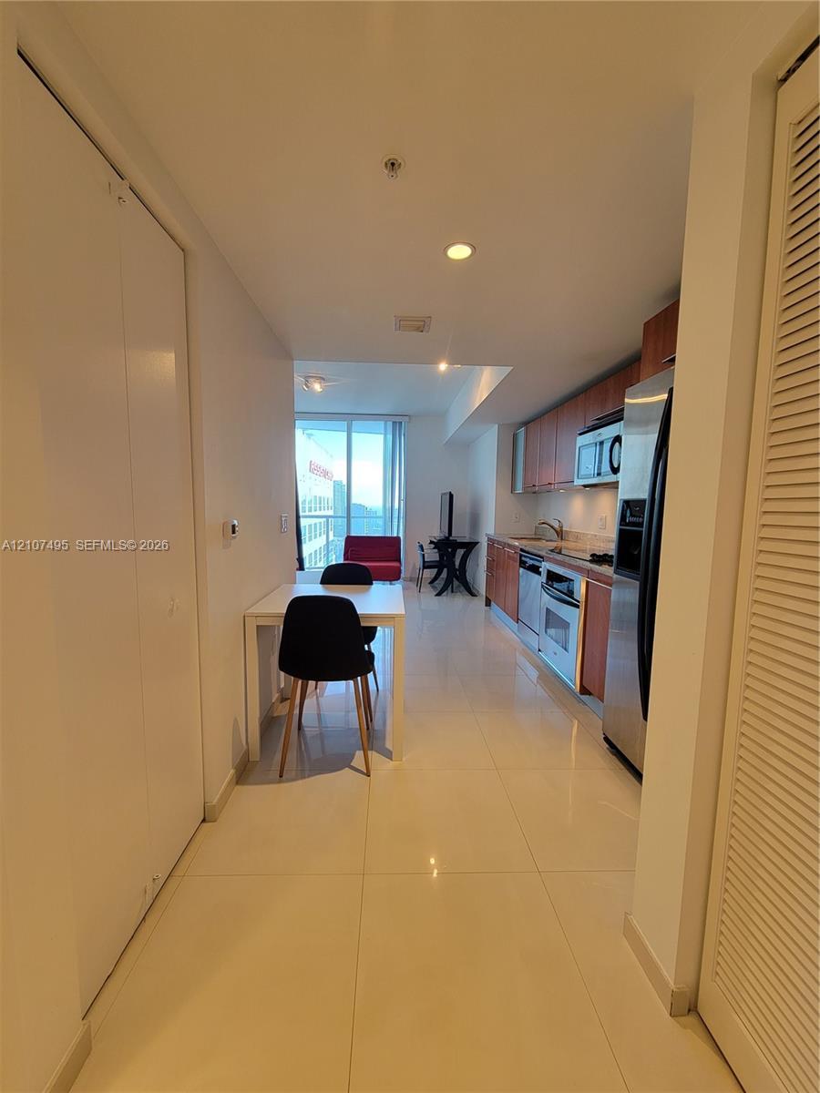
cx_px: 410
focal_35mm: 13
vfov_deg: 106.2
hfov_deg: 89.9
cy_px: 546
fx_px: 411
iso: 100
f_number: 2.2
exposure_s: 1/60
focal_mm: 2.2
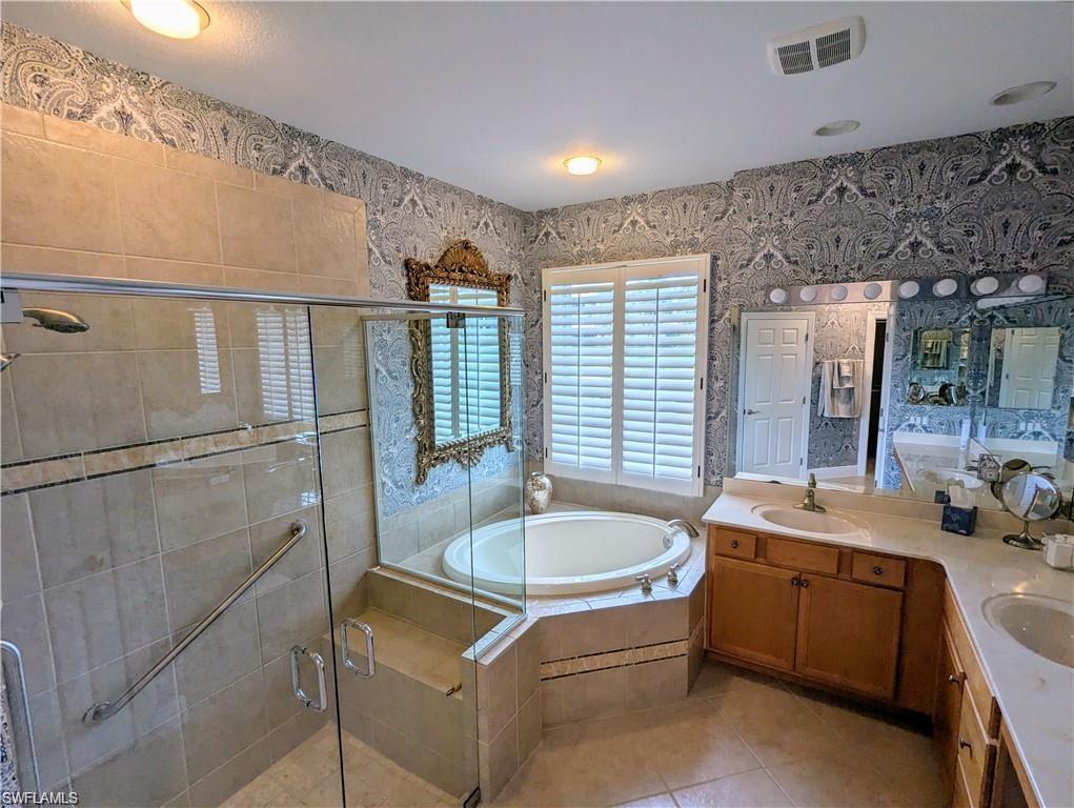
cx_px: 537
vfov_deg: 78.2
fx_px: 497
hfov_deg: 94.4
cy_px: 404
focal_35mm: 16
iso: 115
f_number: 2.2
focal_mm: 2.35
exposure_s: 1/120
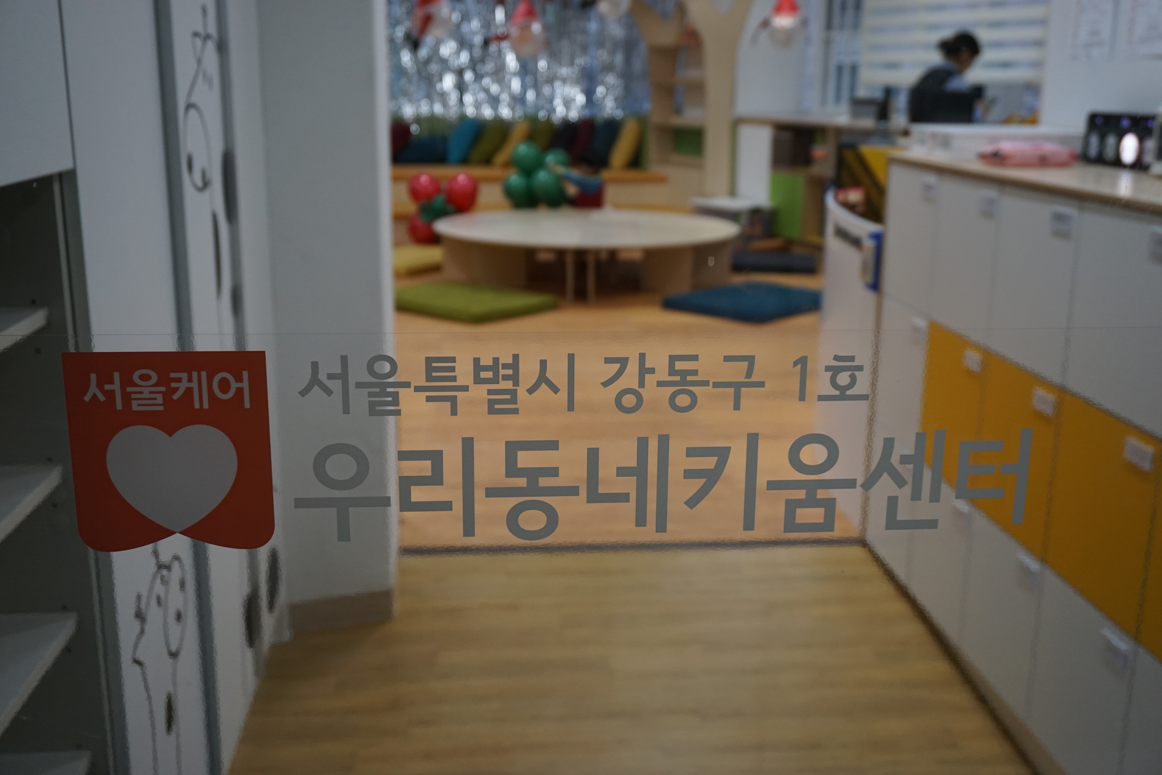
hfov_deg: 51.3
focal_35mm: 38
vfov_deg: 35.5
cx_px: 581
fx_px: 1210
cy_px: 388
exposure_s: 1/160
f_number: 4.5
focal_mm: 25
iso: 800
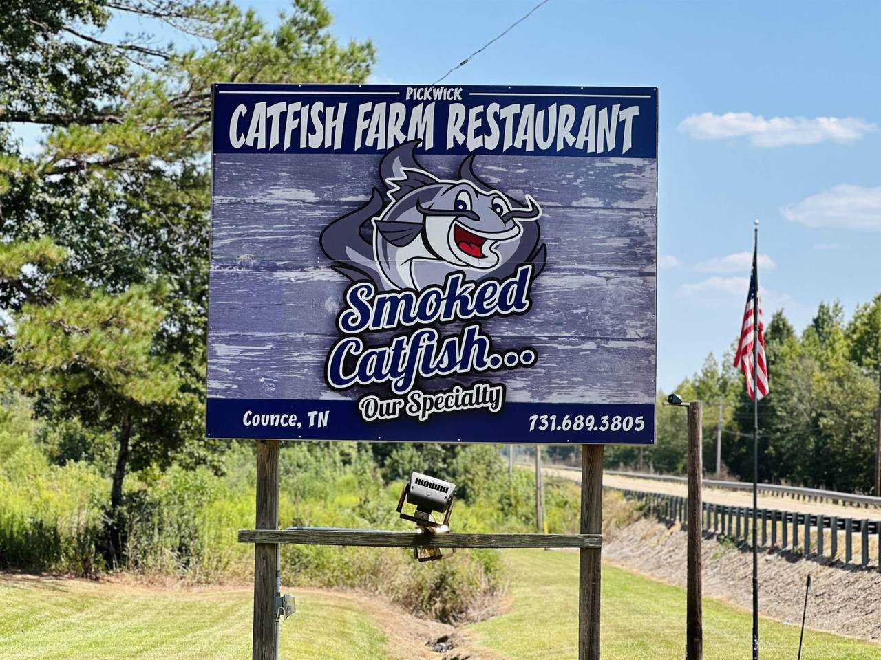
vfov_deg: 19.1
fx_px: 1960
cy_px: 330
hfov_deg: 25.3
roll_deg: +0.3
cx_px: 440
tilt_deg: +5.4
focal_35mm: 77
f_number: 2.8
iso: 32
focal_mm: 9
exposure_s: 1/398
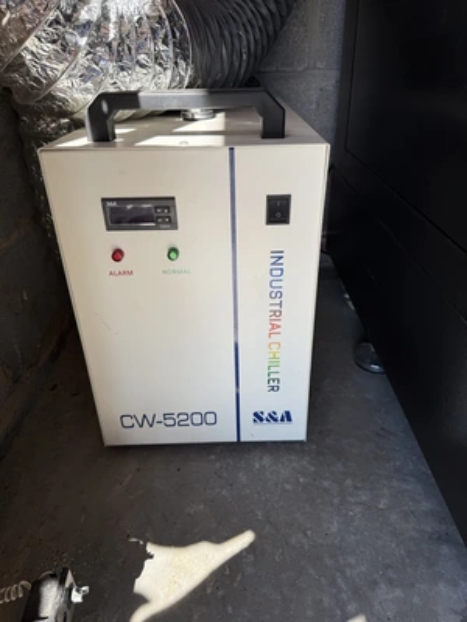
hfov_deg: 56.8
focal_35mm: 24
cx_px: 234
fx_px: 432
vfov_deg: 71.6
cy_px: 311
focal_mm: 6.76
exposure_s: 1/992
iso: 80
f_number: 1.78
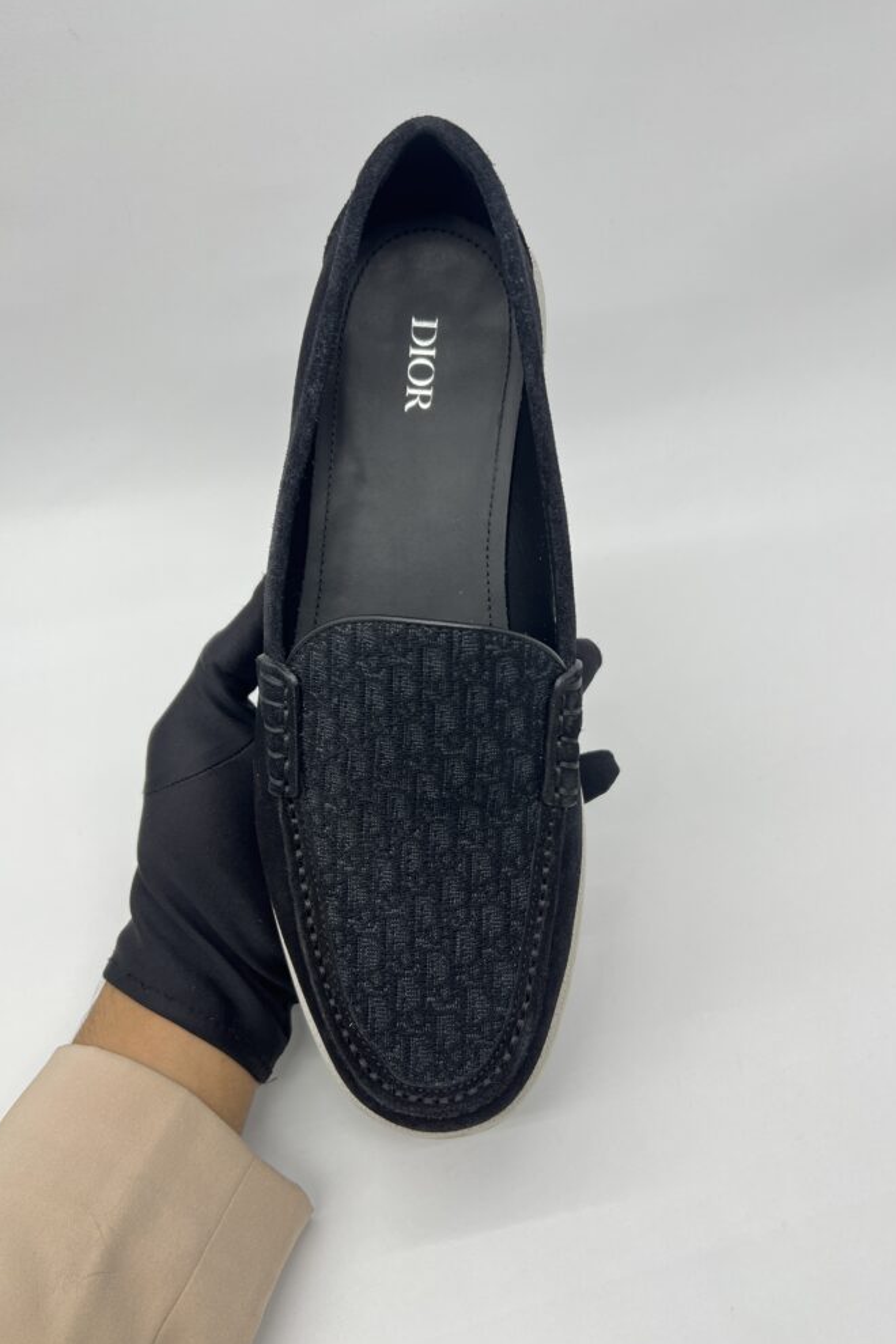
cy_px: 662
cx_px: 435
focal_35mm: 28
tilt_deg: -48.9
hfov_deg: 46.4
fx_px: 1046
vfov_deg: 65.5
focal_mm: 5.7
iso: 40
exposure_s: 1/100
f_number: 1.5
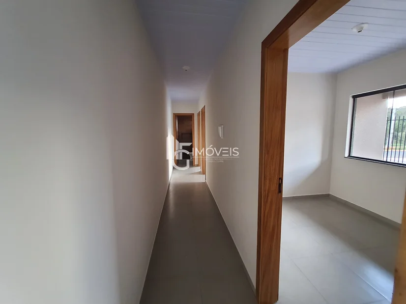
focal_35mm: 13
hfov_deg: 106.2
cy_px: 152
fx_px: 152
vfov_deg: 89.9
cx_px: 203
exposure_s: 1/30
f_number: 2.2
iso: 400
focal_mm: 1.74
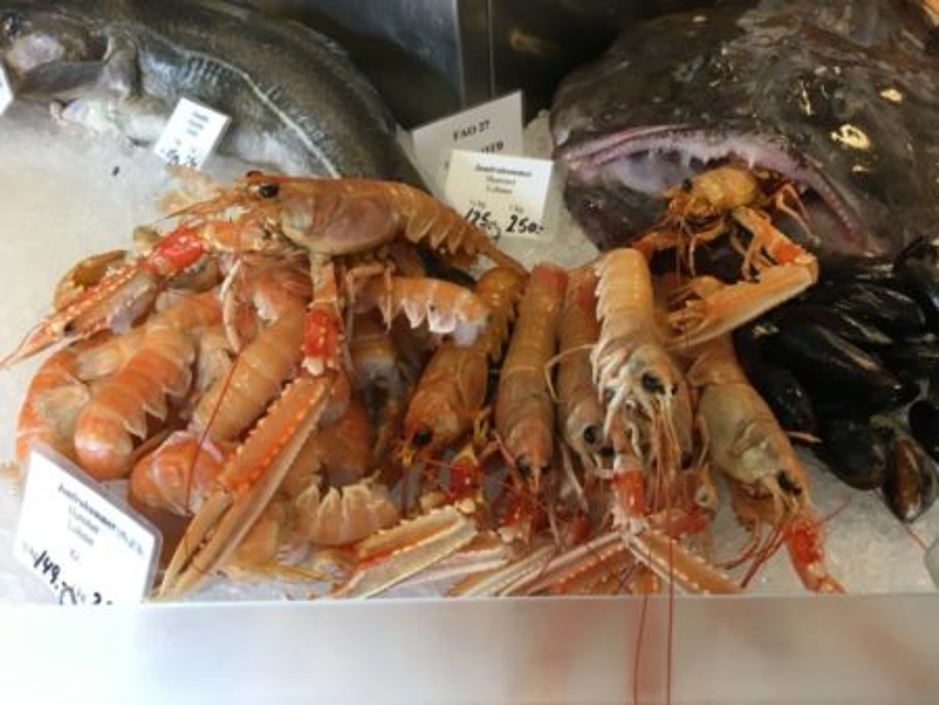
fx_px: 787
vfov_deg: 48.3
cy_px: 352
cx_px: 470
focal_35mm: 29
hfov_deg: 61.6
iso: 64
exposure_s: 1/33
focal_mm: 4.15
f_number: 2.2
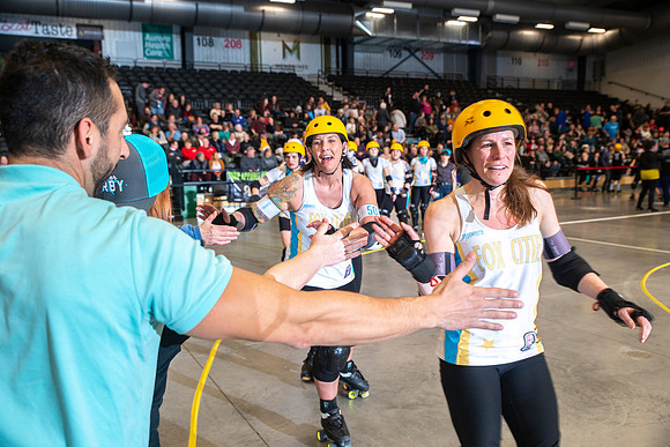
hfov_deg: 55.8
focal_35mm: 34
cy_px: 224
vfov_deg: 38.9
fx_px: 633
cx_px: 335
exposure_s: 1/160
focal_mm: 34
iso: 500
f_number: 5.6
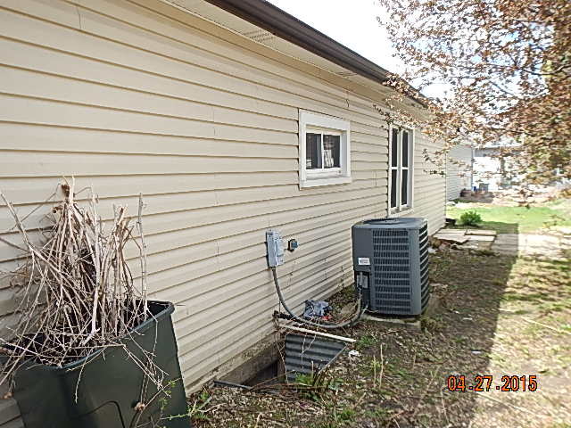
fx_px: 462
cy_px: 214
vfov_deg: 49.7
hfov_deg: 63.4
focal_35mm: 28
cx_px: 286
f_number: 3.9
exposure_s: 1/250
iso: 125
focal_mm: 5
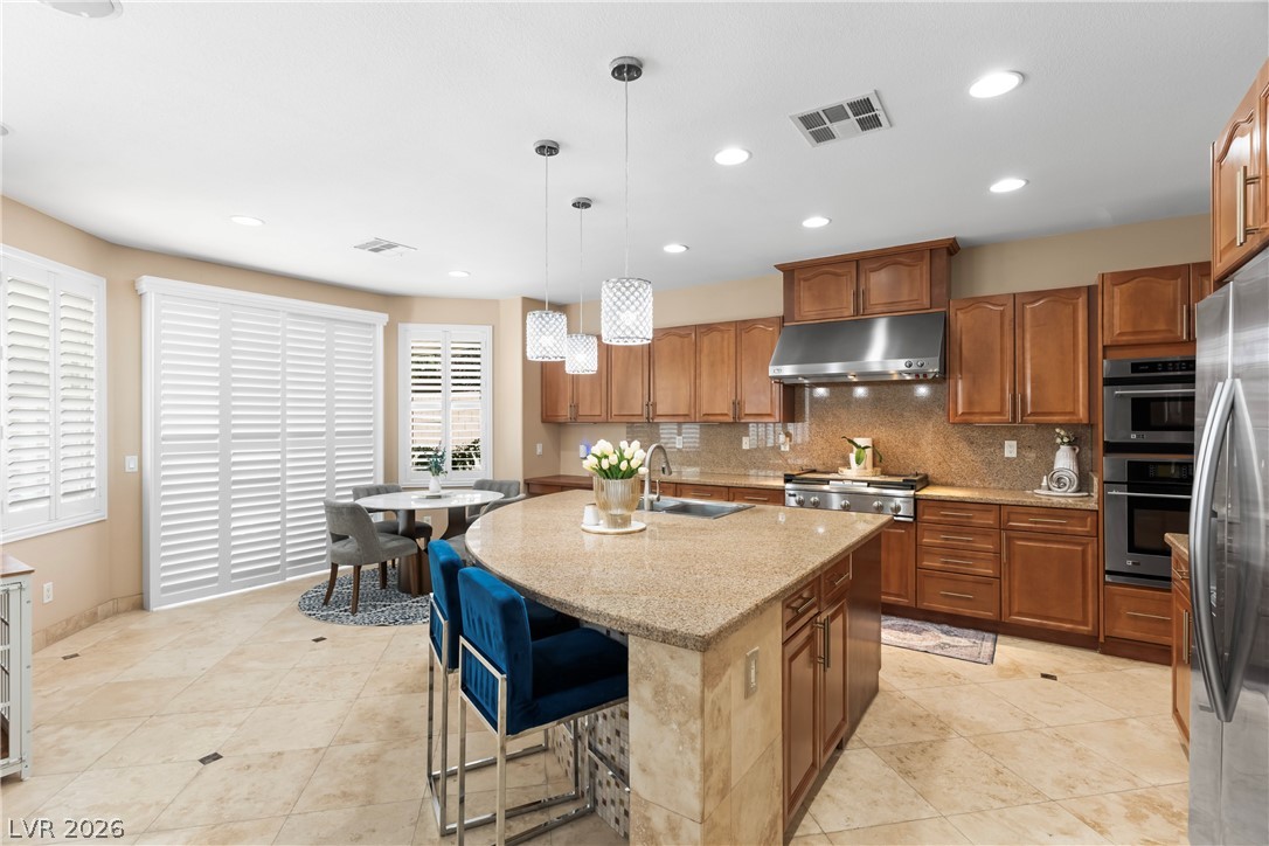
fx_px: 599
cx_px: 634
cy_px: 423
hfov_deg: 93.3
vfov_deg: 70.4
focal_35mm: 17
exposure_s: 1/10
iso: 400
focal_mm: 17
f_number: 8
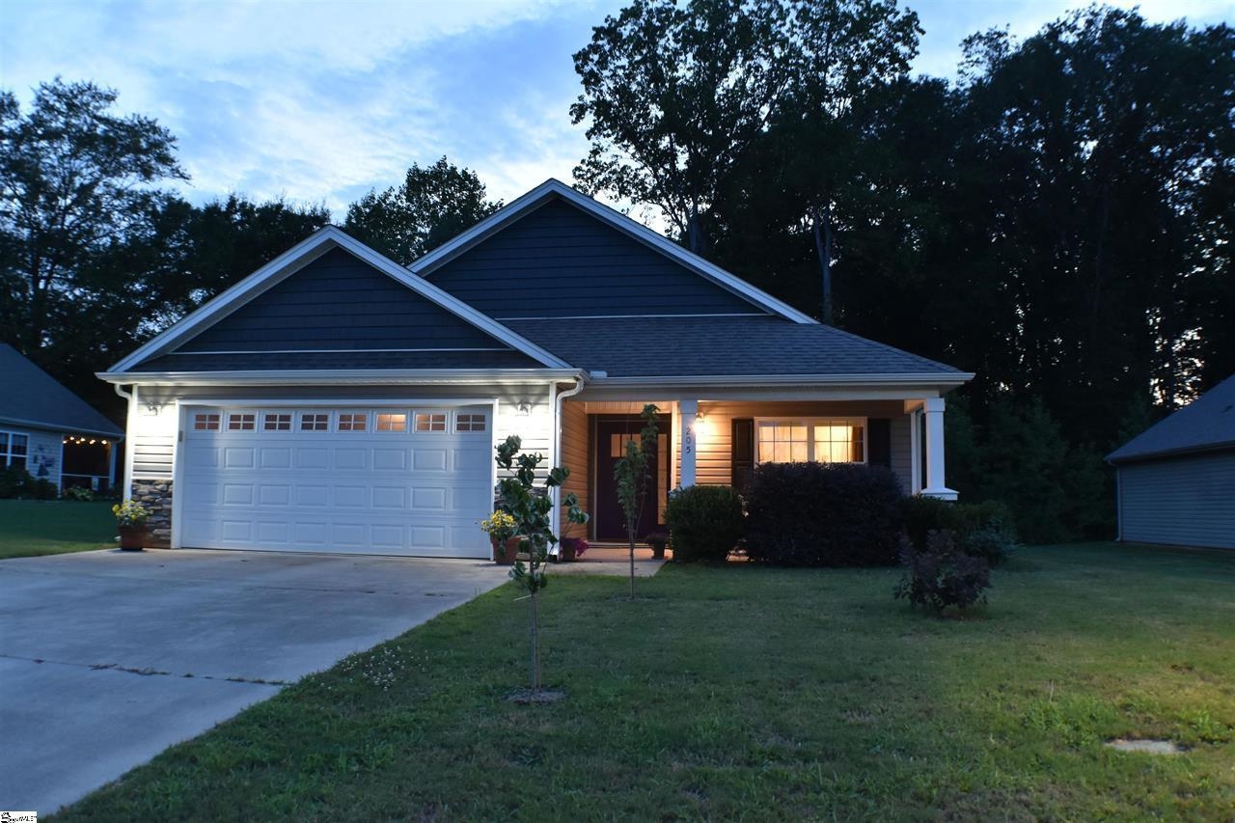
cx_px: 618
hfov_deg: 55.1
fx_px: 1183
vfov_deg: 38.4
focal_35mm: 34
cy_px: 412
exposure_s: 1/5
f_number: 6.3
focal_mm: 23
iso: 800
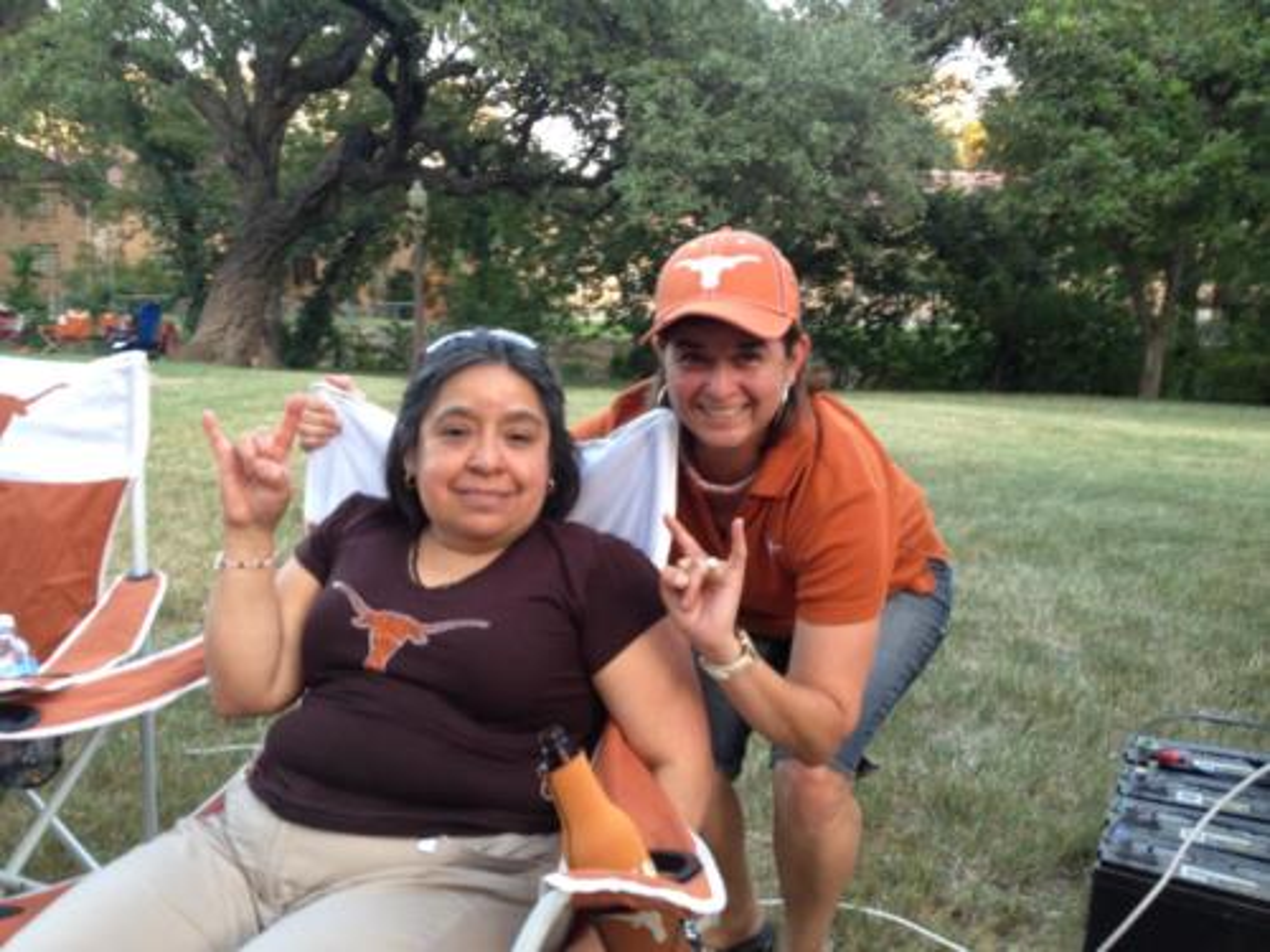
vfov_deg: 40.7
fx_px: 1284
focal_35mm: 35
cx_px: 635
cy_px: 476
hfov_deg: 52.6
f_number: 2.4
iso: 80
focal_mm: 4.28
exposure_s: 1/20
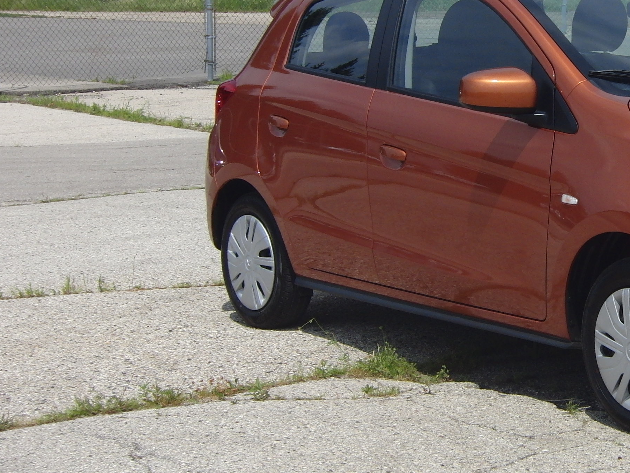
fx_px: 1765
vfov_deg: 15.2
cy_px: 186
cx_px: 633
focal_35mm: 97
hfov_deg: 19.6
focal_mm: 8.4
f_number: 9.3
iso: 100
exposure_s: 1/250
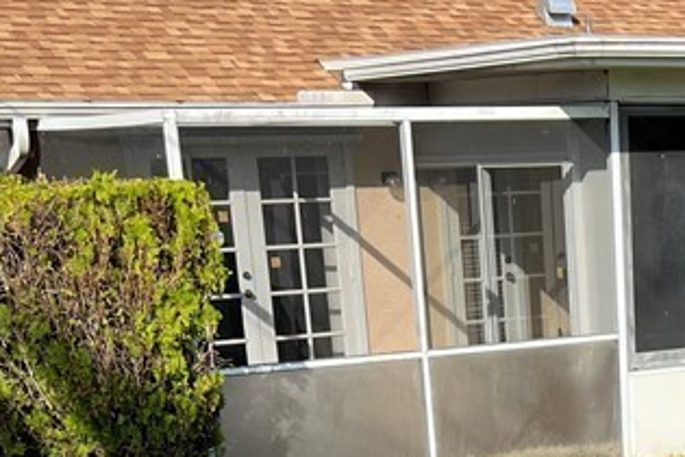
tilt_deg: -19.5
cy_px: 746
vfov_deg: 14.2
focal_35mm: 88
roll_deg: +1.7
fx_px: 1674
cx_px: 696
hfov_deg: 22.2
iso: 50
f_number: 1.5
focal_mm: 5.7
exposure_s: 1/2252
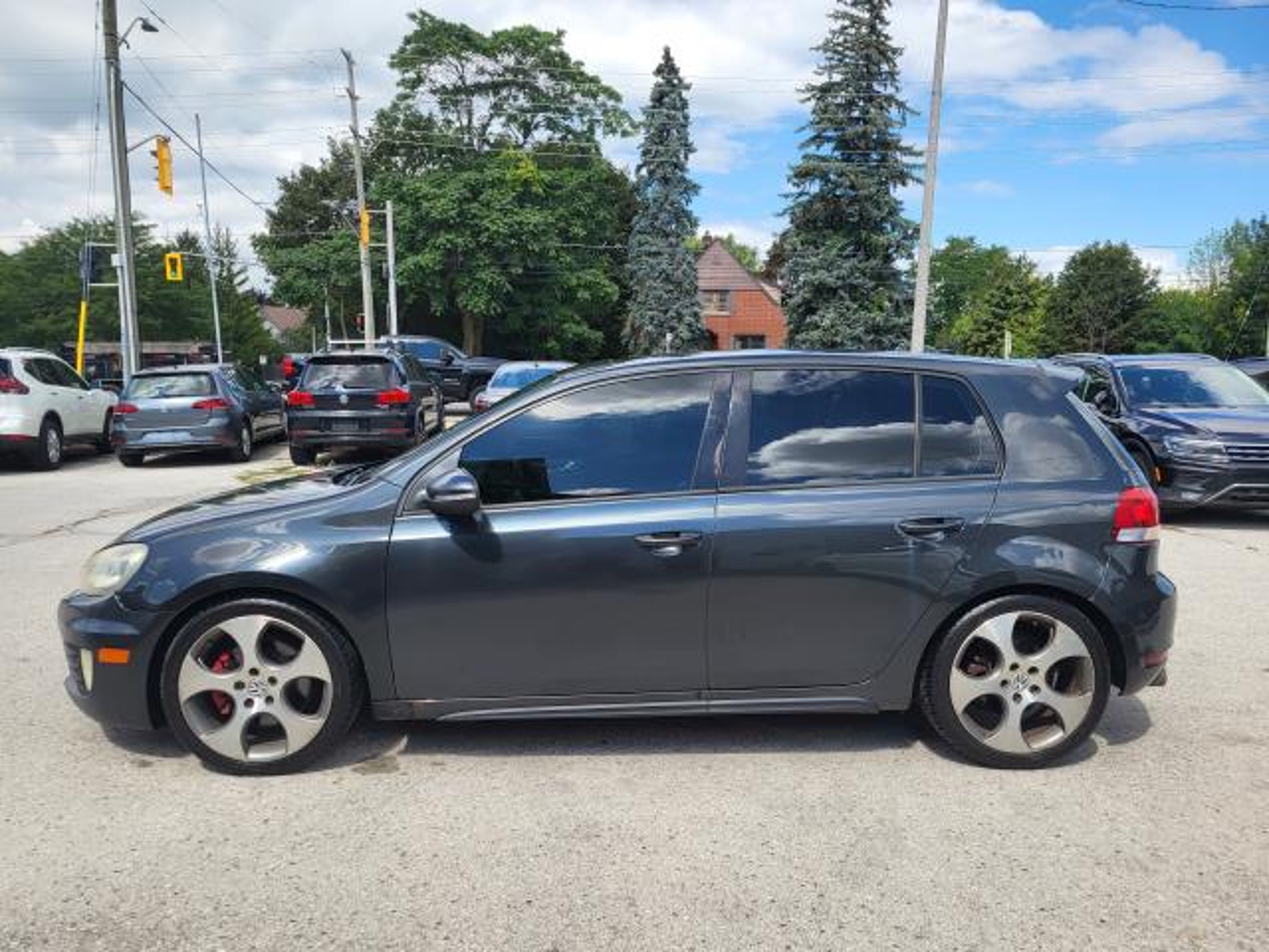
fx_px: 953
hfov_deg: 67.3
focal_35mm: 26
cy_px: 476
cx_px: 634
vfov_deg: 53.1
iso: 40
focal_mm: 5.4
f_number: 1.8
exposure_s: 1/1584
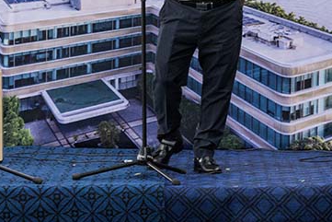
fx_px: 1716
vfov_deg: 7.4
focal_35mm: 186
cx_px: 143
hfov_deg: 11.0
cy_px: 26
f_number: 7.1
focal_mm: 70
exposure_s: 1/250
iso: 3200
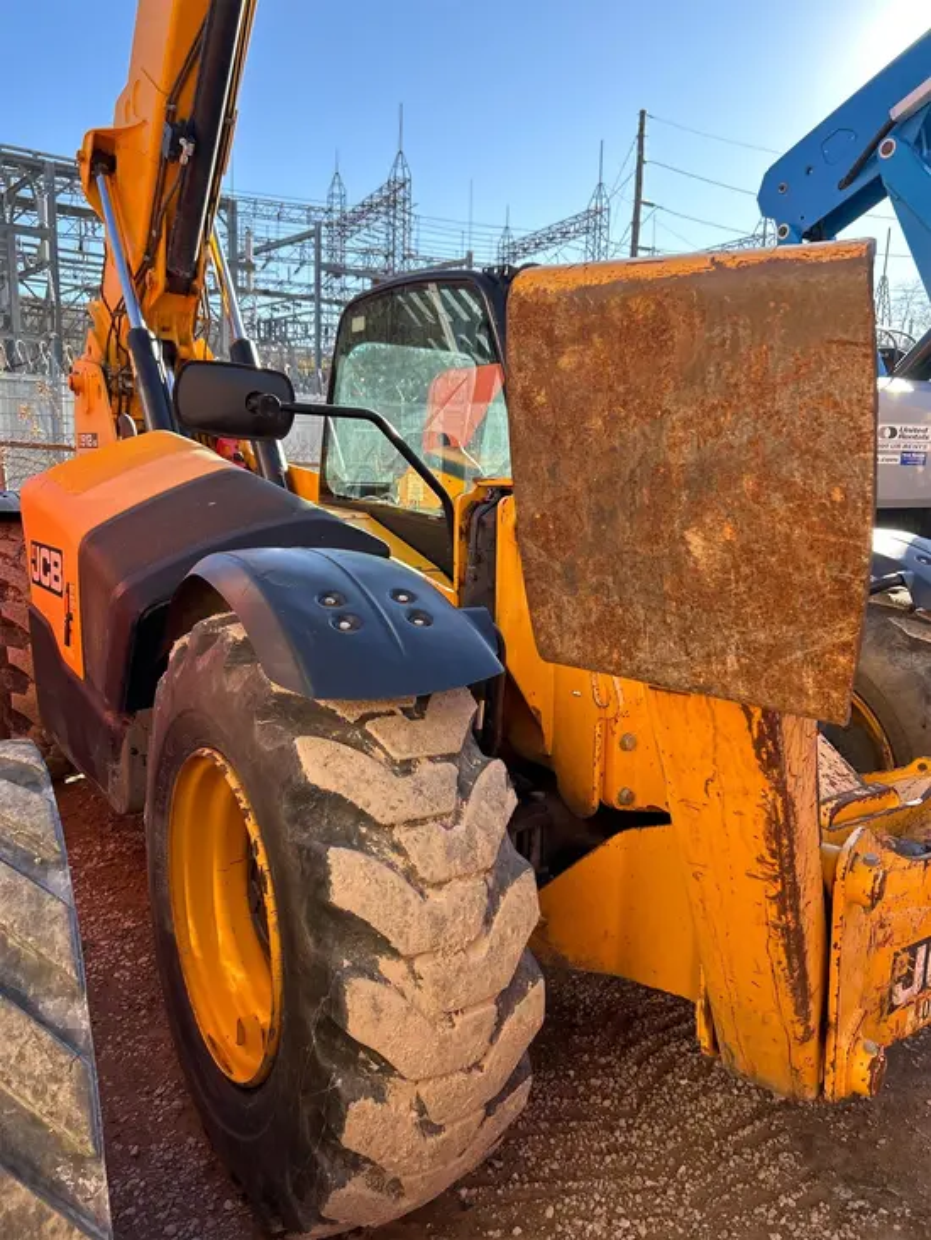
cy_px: 620
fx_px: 932
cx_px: 466
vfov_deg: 67.3
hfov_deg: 53.1
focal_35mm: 26
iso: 50
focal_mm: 5.7
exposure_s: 1/709
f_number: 1.5
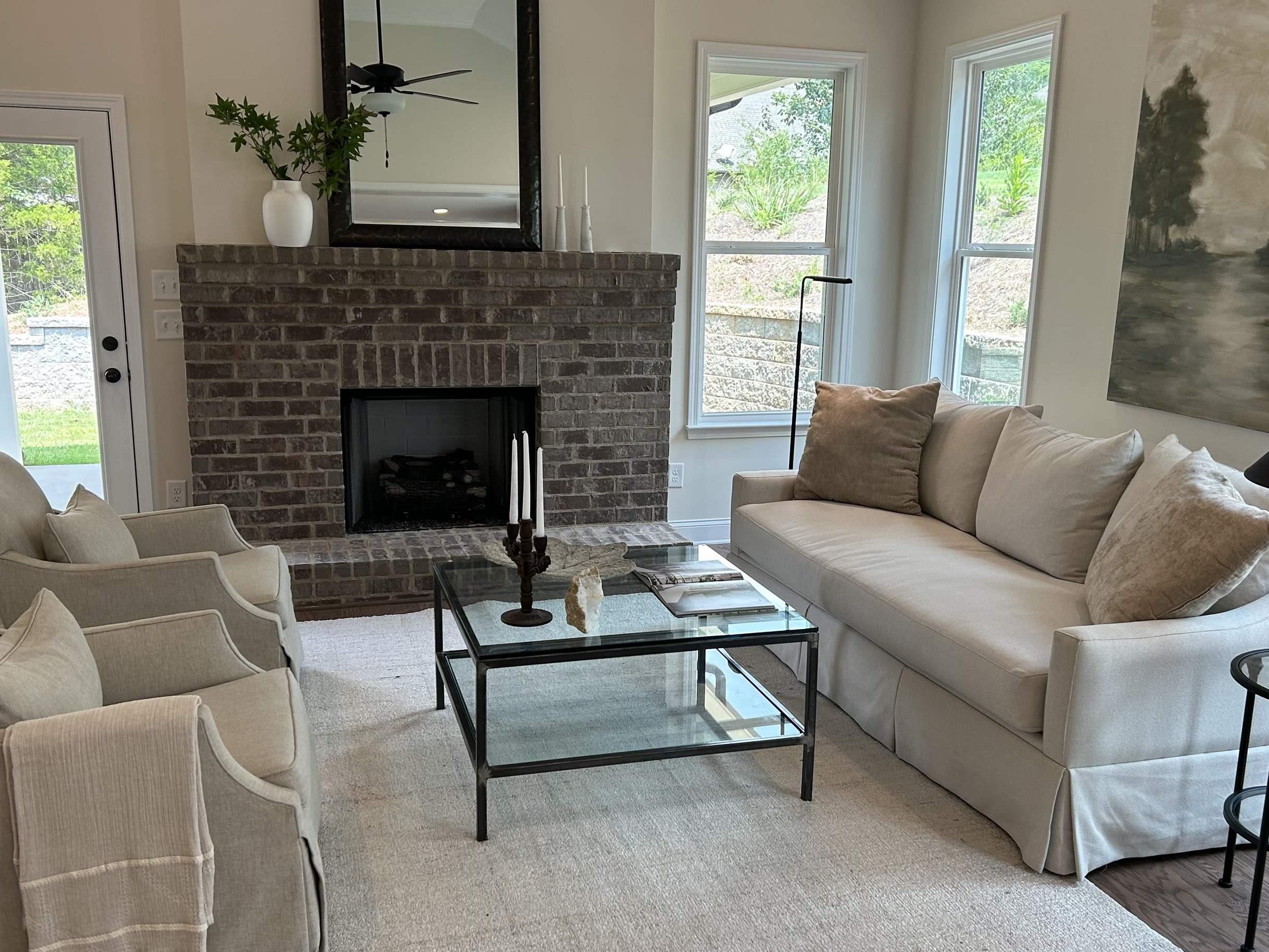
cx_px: 644
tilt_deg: -12.5
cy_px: 520
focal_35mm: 33
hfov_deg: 55.4
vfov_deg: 42.9
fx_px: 1210
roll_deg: +0.2
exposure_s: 1/163
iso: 50
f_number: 1.5
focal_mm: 5.7
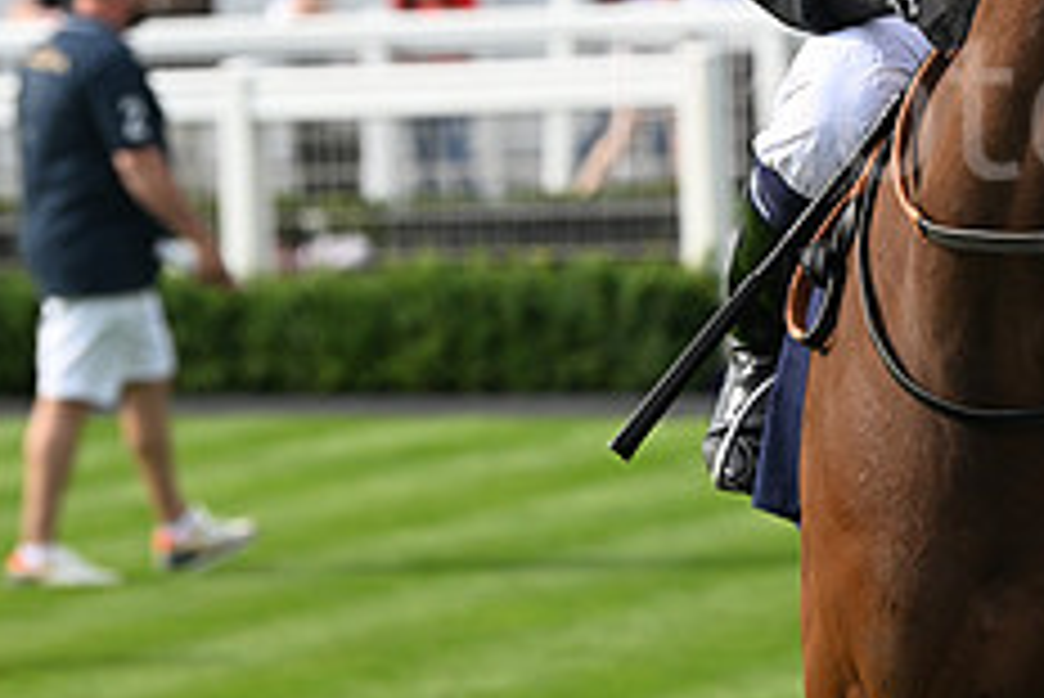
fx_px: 11259
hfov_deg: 5.3
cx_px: 1192
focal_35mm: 388
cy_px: -106
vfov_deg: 3.5
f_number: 5.6
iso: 400
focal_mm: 155
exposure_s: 1/1250
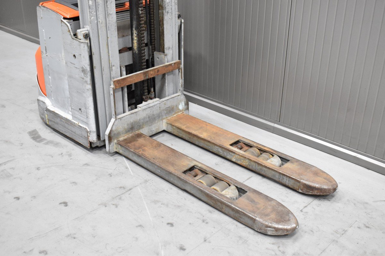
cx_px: 192
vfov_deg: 34.2
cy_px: 128
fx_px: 417
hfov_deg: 49.6
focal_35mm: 39
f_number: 5
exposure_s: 1/30
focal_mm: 26
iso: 1600
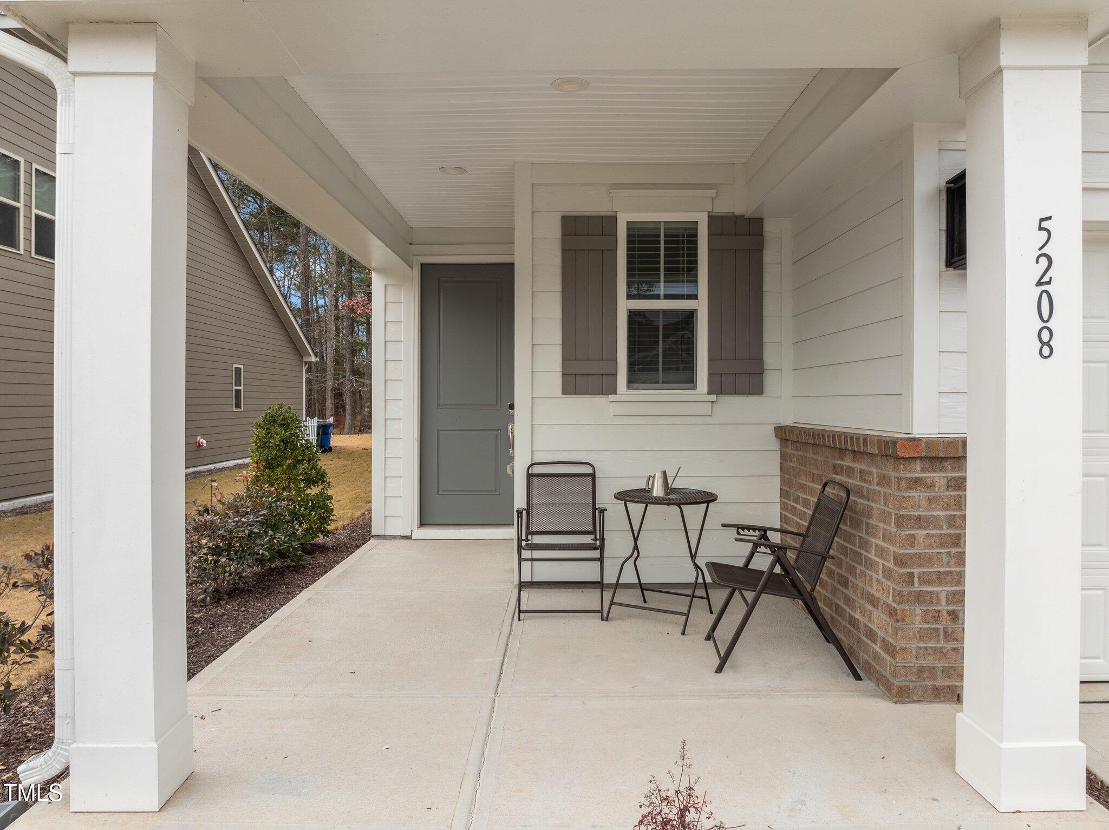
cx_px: 554
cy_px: 415
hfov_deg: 71.6
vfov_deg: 56.8
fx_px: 768
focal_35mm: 24
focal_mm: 12.29
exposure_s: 1/500
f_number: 2.8
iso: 100
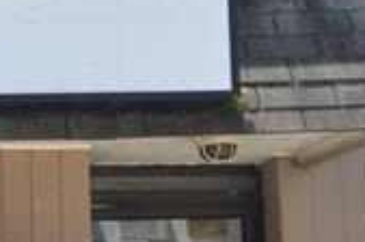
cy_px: 225
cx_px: -125
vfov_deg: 14.8
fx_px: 921
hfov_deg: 20.3
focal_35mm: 91
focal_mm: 10
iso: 100
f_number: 6.3
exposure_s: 1/100
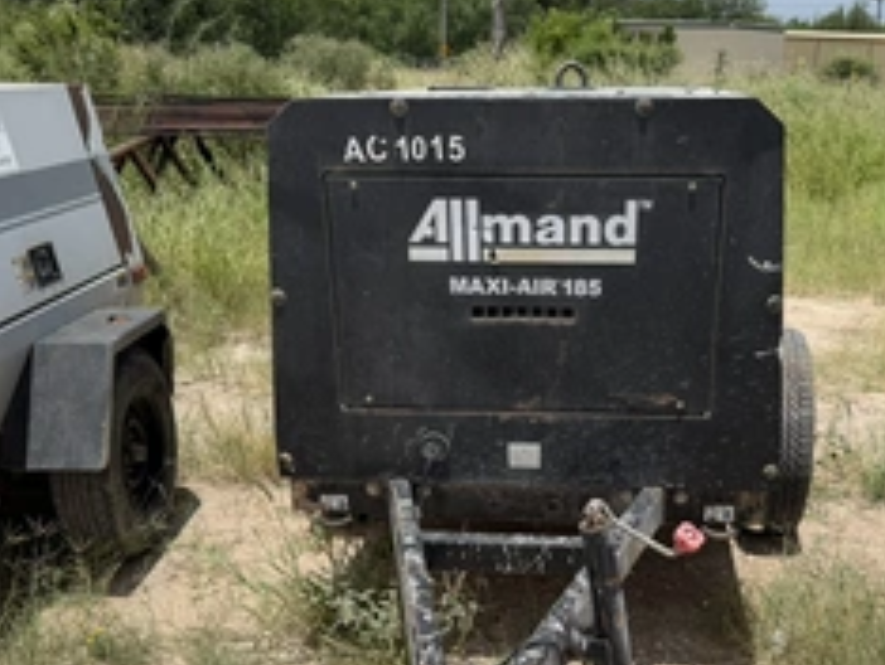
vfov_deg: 34.4
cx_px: 541
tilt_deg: -21.3
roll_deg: -1.5
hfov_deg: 45.4
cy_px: 506
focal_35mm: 41
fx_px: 1049
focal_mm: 6.76
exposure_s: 1/8130
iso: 80
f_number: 1.78
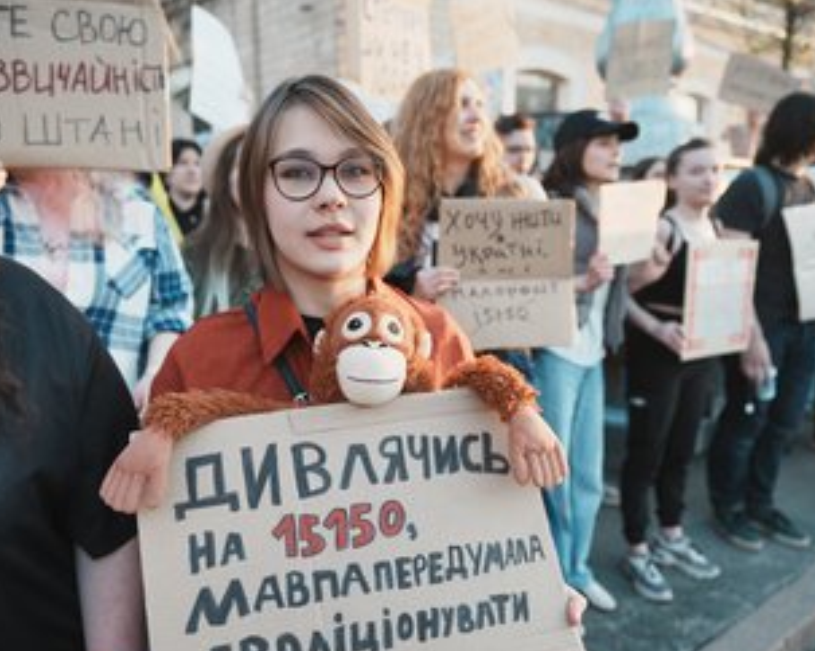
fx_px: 747
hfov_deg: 57.0
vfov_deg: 47.0
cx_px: 350
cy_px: 350
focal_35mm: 31
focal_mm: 25
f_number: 2.8
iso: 200
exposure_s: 1/200
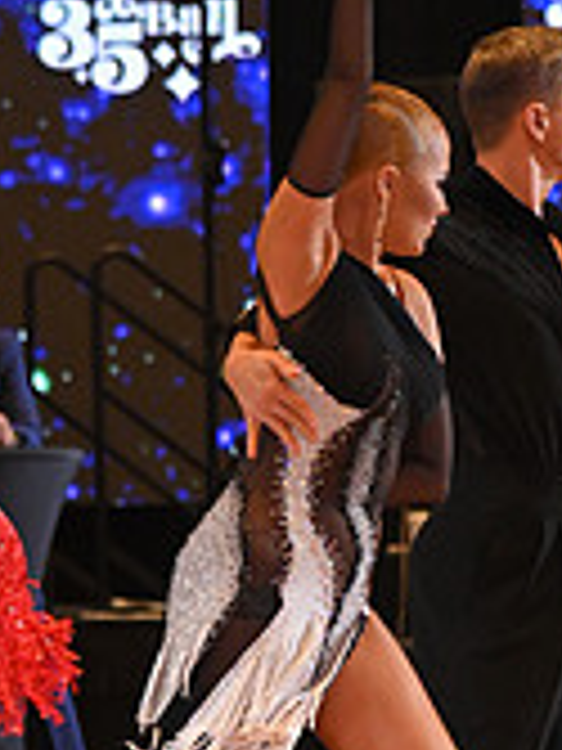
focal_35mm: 402
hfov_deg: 3.7
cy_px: 925
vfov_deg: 4.9
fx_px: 8713
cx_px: 600
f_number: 4
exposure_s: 1/400
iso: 1600
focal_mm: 120
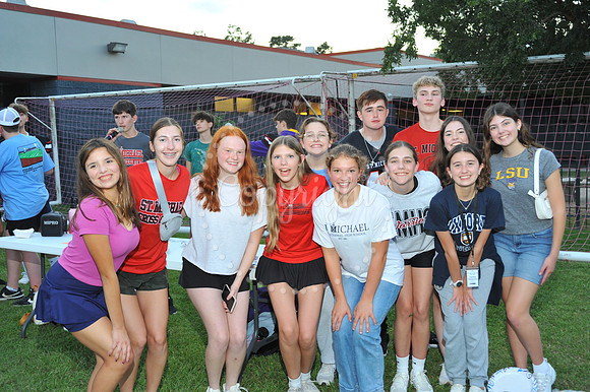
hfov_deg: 44.5
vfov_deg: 30.5
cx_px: 295
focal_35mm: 44
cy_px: 196
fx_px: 721
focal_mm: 44
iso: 800
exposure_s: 1/60
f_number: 6.3
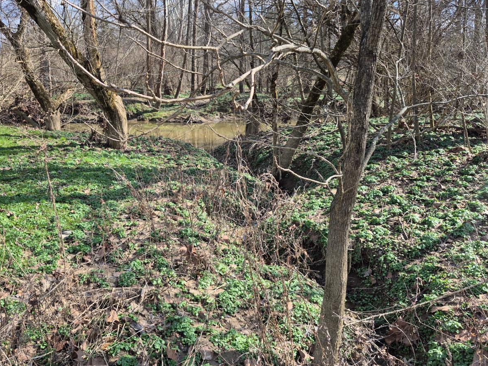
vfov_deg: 48.1
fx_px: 409
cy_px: 159
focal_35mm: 29
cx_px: 207
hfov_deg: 61.4
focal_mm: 5.4
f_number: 1.8
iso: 25
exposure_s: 1/792
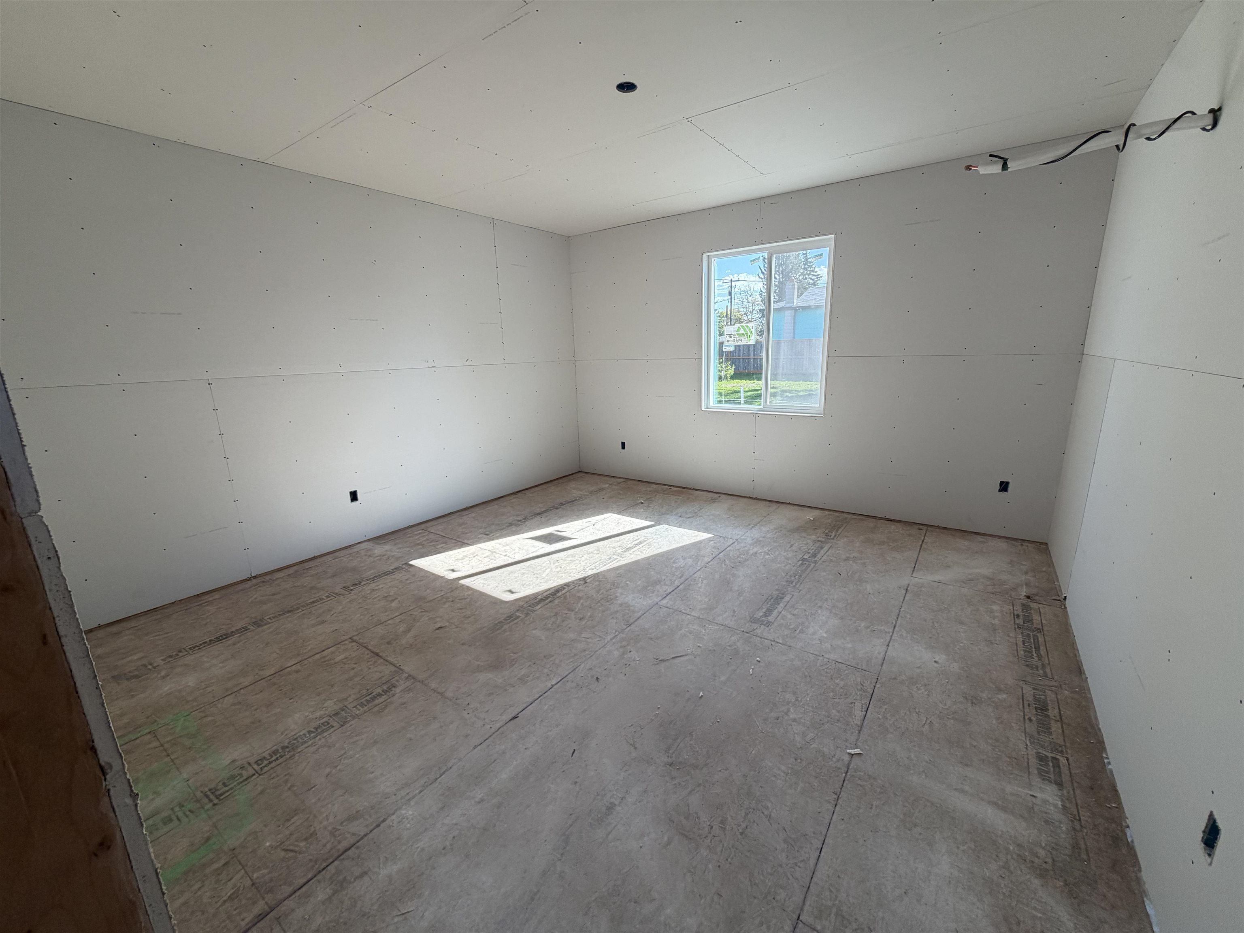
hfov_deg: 102.1
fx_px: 503
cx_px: 622
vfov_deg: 85.7
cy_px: 466
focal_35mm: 14
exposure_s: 1/121
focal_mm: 2.22
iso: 80
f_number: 2.2
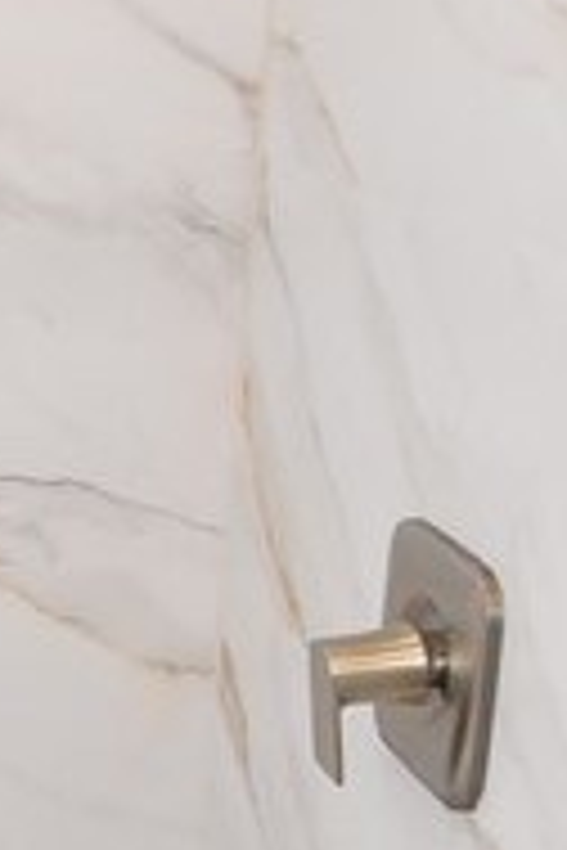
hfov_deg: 13.4
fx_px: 2032
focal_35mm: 86
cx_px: -603
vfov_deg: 23.6
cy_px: 423
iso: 1600
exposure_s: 1/200
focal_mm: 10
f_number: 8
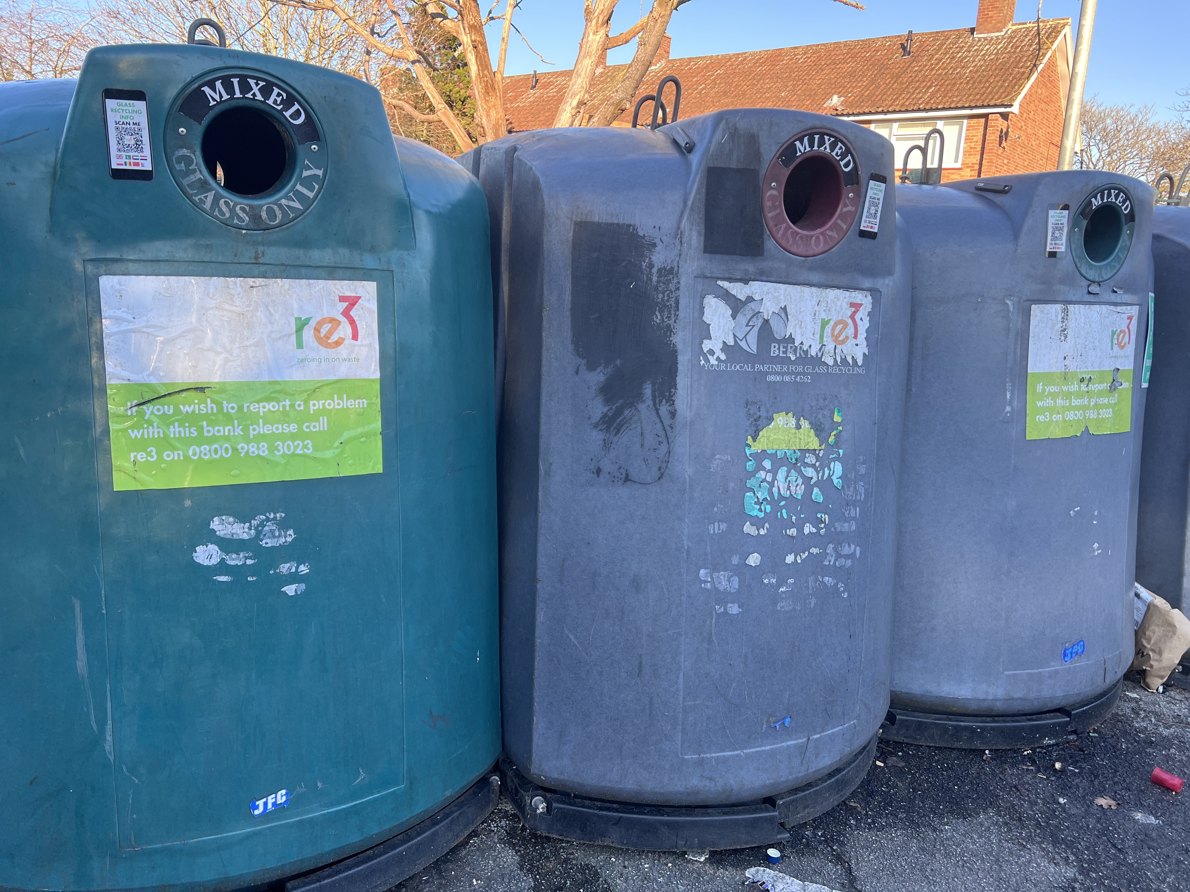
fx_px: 894
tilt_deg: -11.1
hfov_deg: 67.3
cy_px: 446
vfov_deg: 53.1
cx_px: 595
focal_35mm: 26
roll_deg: -2.8
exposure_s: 1/401
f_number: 1.5
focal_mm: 5.7
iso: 50
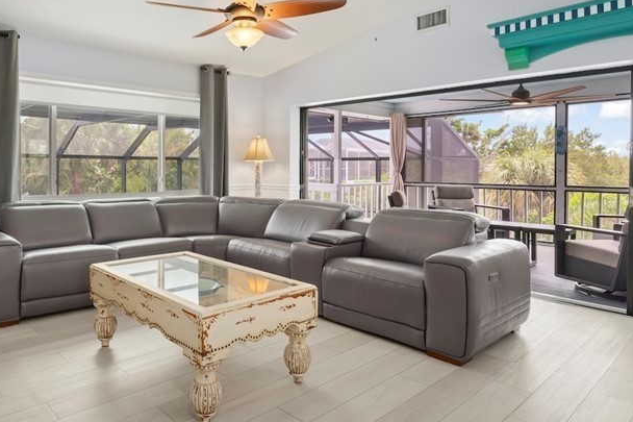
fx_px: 439
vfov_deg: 50.9
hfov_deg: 69.7
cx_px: 217
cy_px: 166
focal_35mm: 25
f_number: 11
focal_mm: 14
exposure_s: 1/4
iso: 400
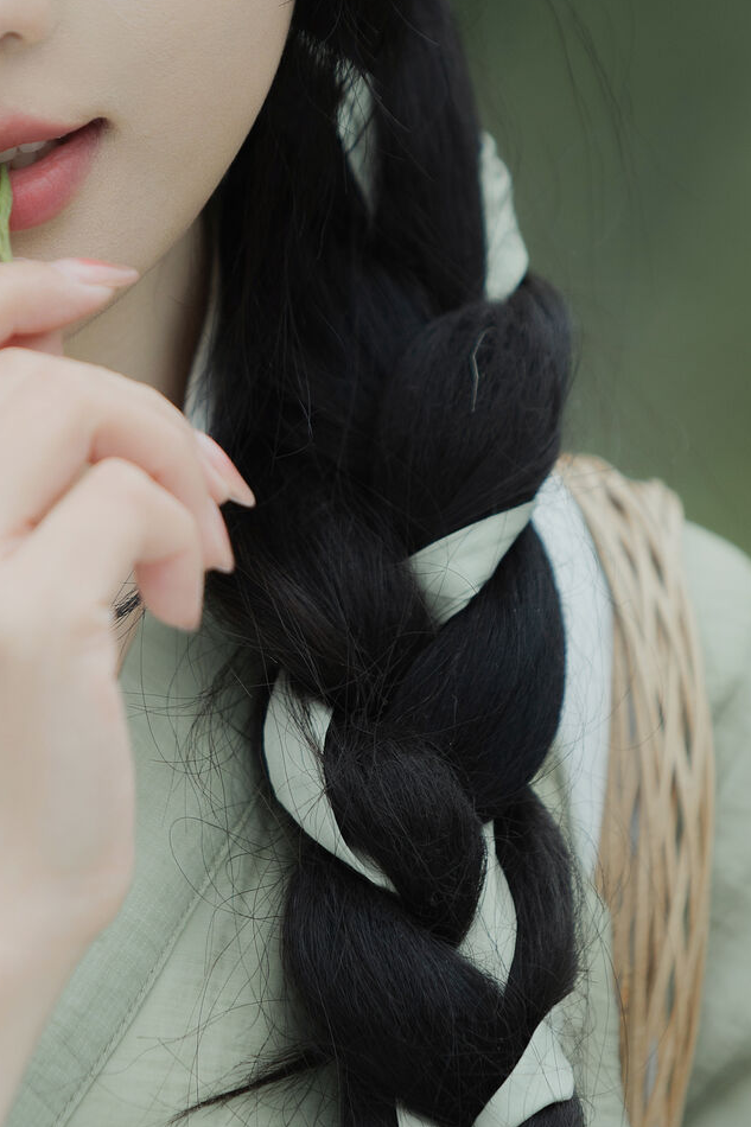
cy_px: 452
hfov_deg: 3.6
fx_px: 11863
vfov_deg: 5.4
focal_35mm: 379
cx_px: 193
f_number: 4
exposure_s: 1/640
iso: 250
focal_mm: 200
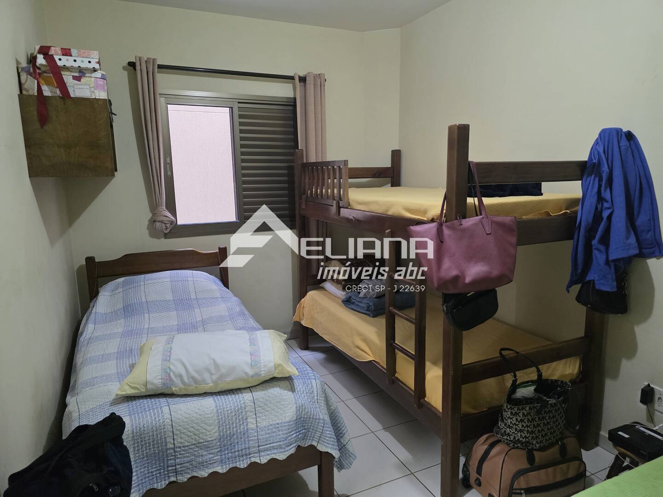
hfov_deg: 73.9
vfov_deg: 58.9
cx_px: 332
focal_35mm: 23
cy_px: 248
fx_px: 441
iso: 1000
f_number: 1.7
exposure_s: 1/120
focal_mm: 6.3
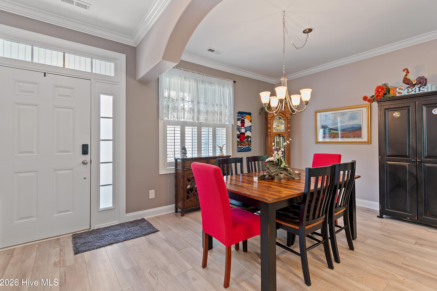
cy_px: 141
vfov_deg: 73.7
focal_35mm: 16
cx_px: 225
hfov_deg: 96.7
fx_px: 194
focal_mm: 10
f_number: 4.5
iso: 100
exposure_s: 1/1.25
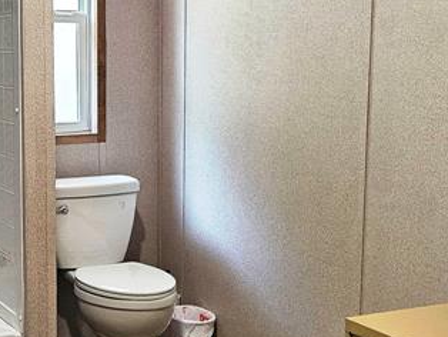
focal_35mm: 75
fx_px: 971
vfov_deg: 19.7
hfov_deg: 26.0
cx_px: 197
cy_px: 194
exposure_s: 1/60
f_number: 1.8
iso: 500
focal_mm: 5.4
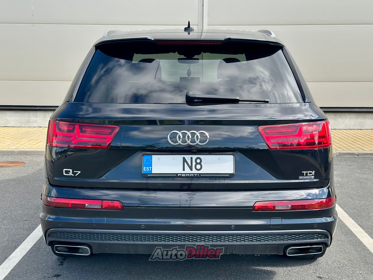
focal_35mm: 48
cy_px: 140
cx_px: 186
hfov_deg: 39.7
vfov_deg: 30.3
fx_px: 517
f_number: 1.78
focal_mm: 6.86
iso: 80
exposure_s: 1/1639
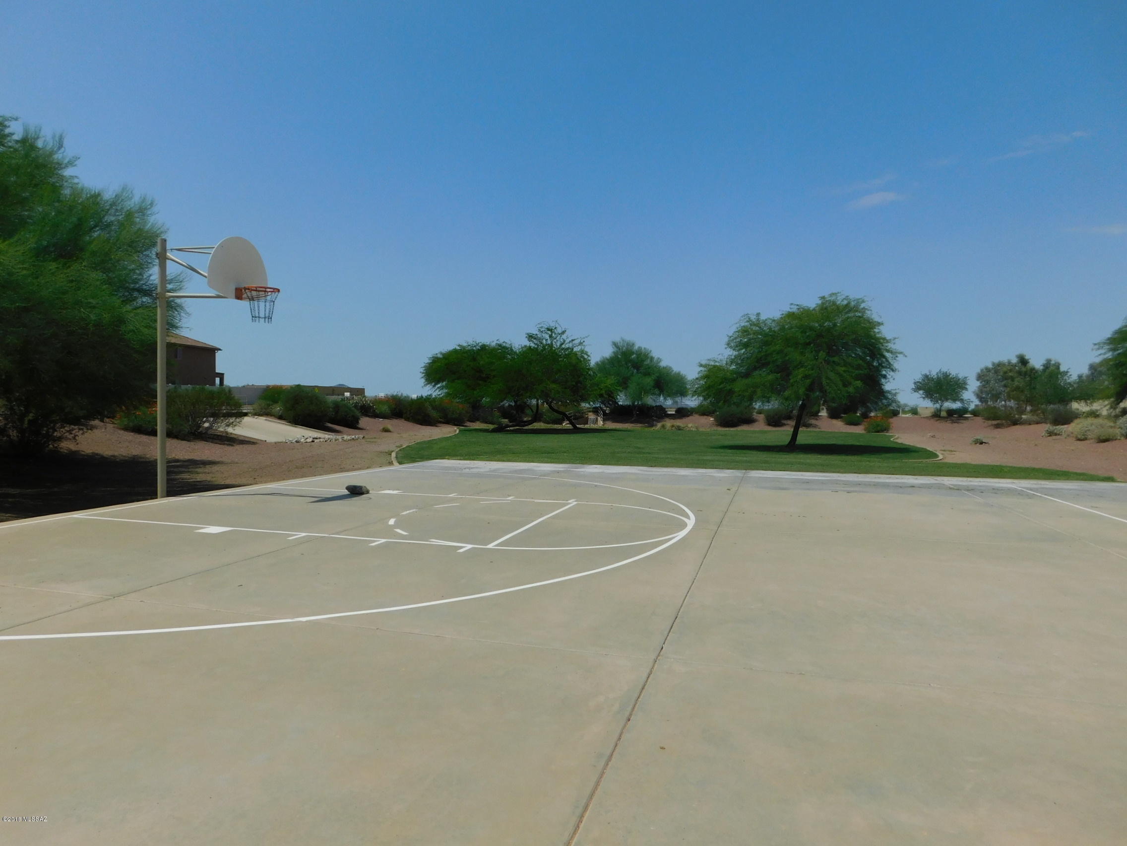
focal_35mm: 23
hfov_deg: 73.9
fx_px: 749
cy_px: 423
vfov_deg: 58.9
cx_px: 564
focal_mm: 4
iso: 125
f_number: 6
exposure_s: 1/1000
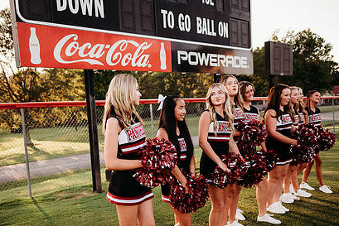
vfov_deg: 38.5
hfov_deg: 55.7
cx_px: 151
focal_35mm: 34
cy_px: 149
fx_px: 320
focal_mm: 24
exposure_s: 1/500
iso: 125
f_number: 2
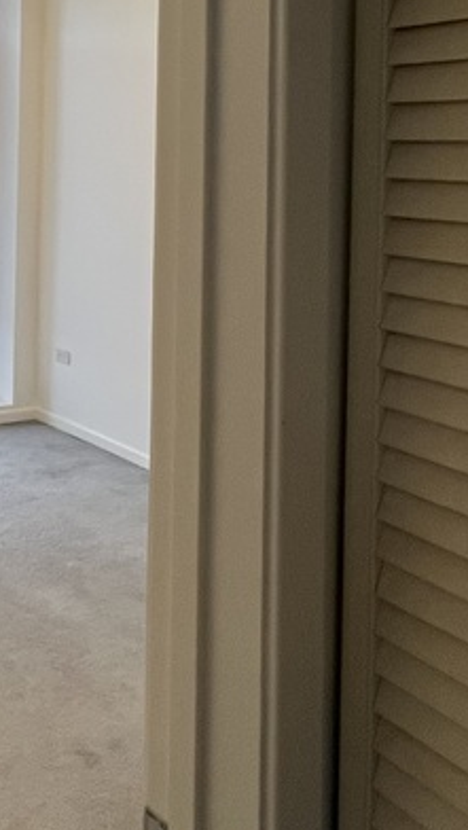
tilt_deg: +1.4
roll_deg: -1.8
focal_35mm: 39
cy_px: 121
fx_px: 859
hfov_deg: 26.2
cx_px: -131
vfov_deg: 47.6
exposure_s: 1/60
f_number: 1.8
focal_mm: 1.57
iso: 125
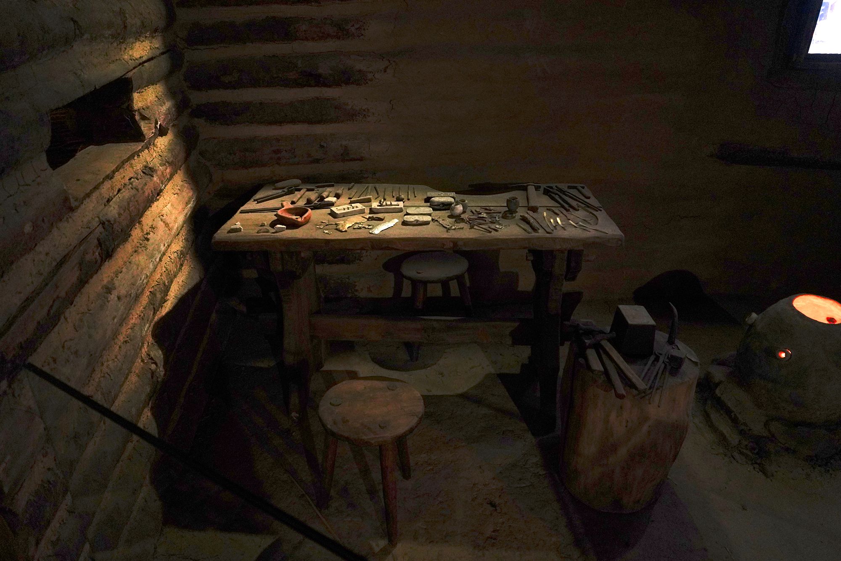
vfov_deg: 53.1
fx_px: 561
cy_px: 280
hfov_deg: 73.7
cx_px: 420
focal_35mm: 24
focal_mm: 24
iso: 3200
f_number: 2.8
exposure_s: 1/80
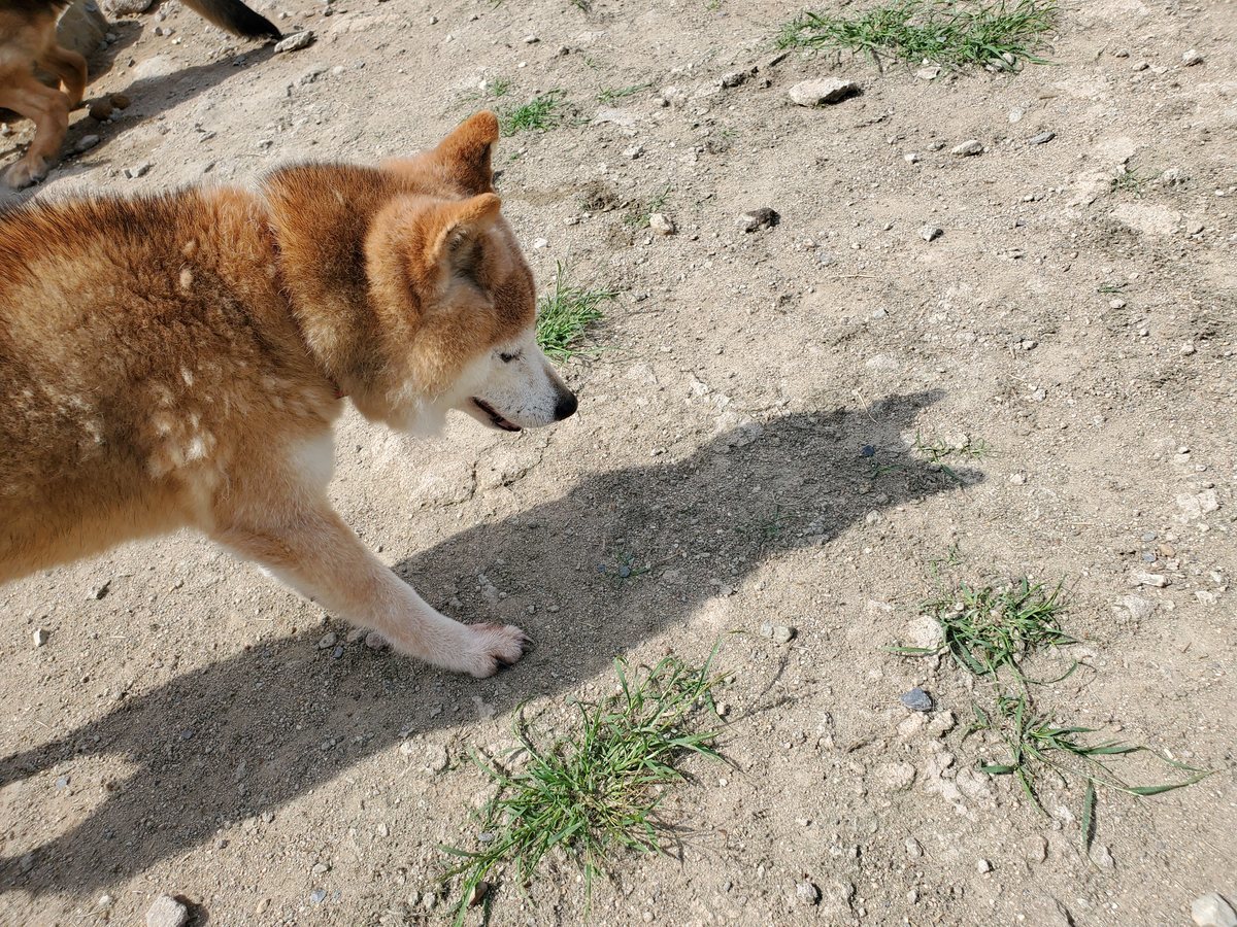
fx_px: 929
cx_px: 618
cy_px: 464
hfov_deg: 67.3
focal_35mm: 26
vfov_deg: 53.1
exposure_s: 1/838
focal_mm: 4.3
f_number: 2.4
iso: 50
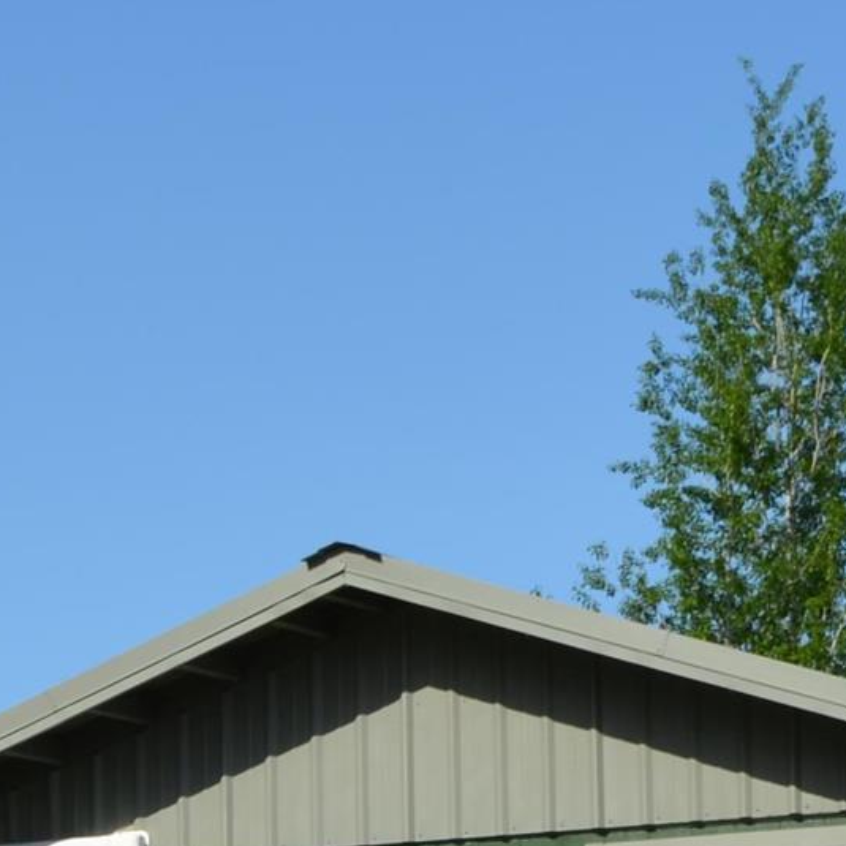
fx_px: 5254
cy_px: 1226
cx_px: -193
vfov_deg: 9.0
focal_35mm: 190
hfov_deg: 9.1
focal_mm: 26
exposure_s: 1/320
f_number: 9
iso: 100
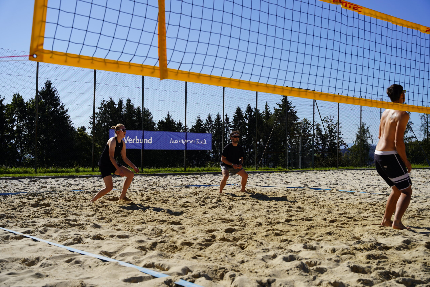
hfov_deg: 46.3
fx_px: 503
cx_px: 215
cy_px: 144
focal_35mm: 42
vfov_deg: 31.8
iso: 100
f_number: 5
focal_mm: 42.1
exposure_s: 1/1000
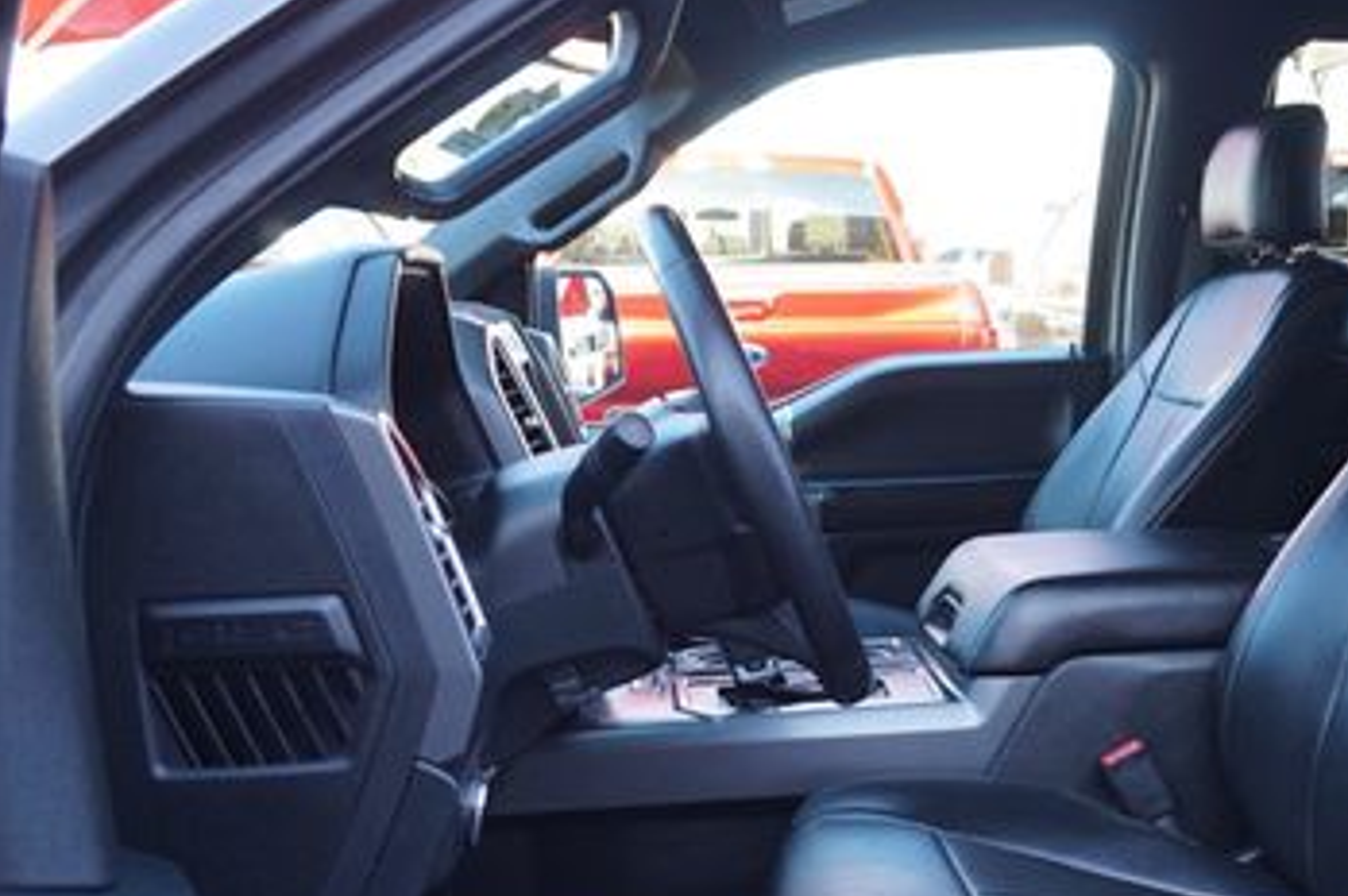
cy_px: 587
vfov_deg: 30.3
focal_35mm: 44
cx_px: 915
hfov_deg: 43.8
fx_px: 1646
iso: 200
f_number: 4
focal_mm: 16
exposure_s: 1/60
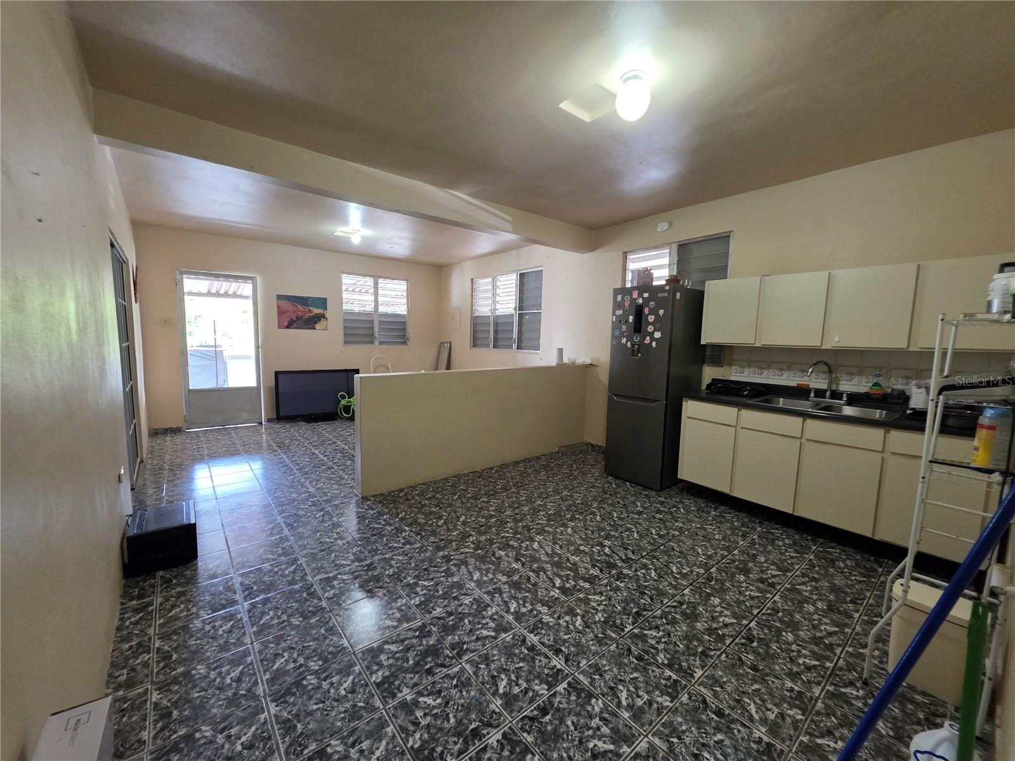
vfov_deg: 89.9
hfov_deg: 106.2
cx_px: 508
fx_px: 381
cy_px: 380
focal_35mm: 13
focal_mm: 2.2
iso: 400
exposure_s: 1/60
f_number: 1.9
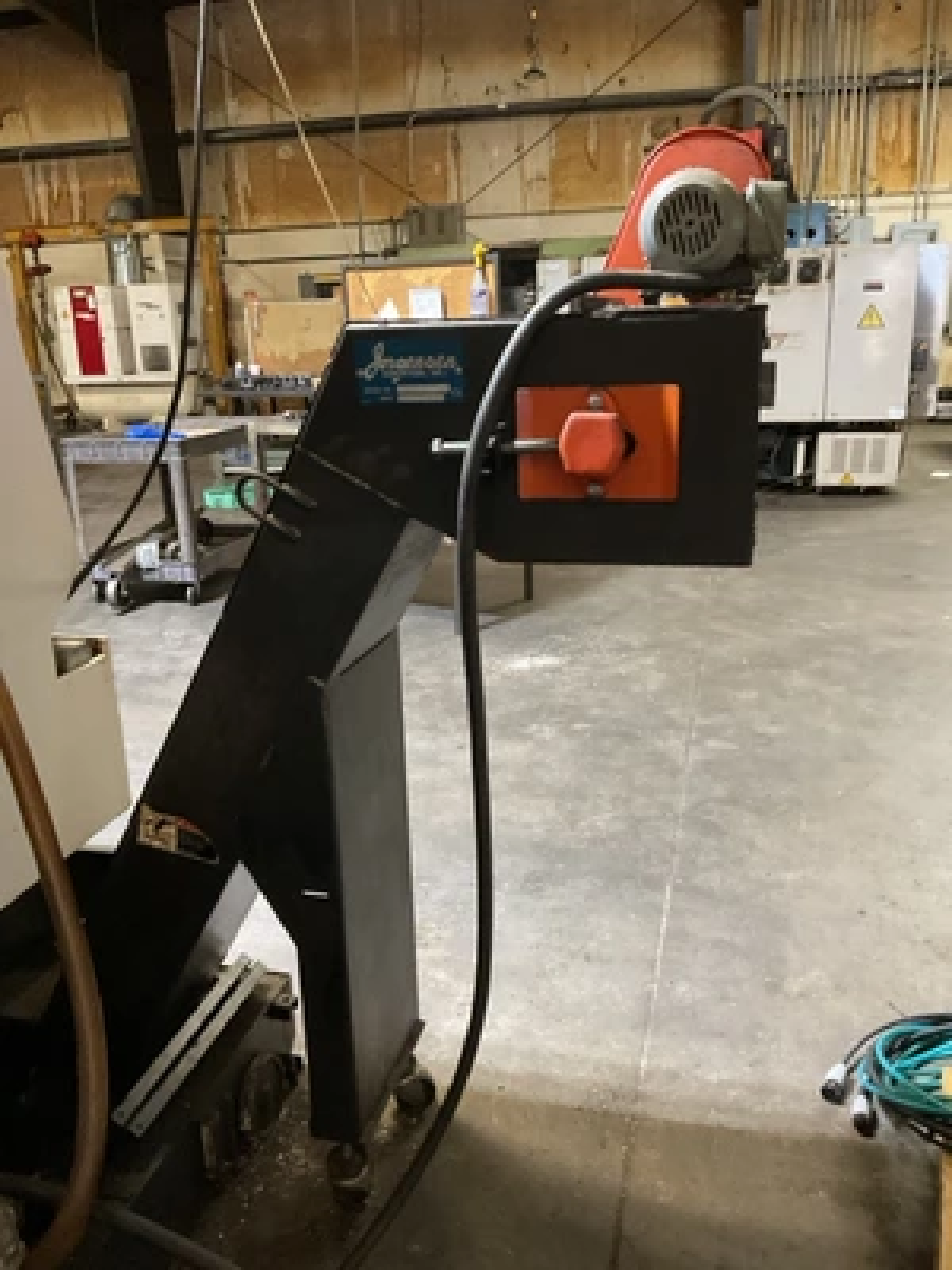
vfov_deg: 61.7
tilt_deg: -13.6
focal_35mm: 29
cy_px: 635
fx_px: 1063
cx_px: 476
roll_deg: -0.3
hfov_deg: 48.2
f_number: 1.8
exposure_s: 1/30
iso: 400
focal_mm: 3
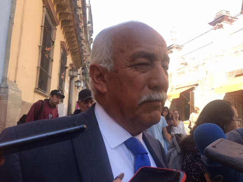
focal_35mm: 29
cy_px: 91
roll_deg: -2.8
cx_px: 122
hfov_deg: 61.7
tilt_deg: +7.4
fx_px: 204
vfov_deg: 48.2
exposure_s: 1/273
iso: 25
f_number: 2.2
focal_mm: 4.15
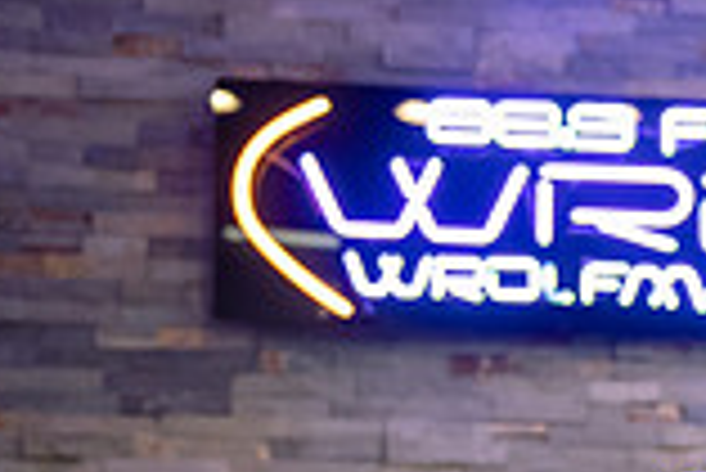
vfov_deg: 10.0
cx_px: 913
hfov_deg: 14.7
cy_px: 681
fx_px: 2611
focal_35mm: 133
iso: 1250
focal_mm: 36
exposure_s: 1/60
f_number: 2.8
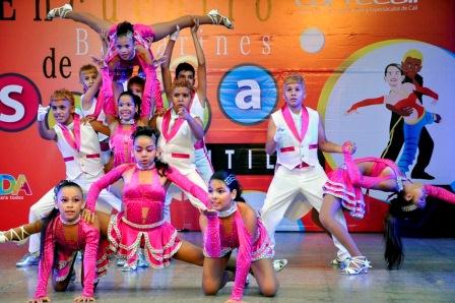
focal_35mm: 87
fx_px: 1099
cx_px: 228
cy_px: 152
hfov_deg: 23.4
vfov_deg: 15.7
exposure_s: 1/160
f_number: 6.3
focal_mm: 58
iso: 1250
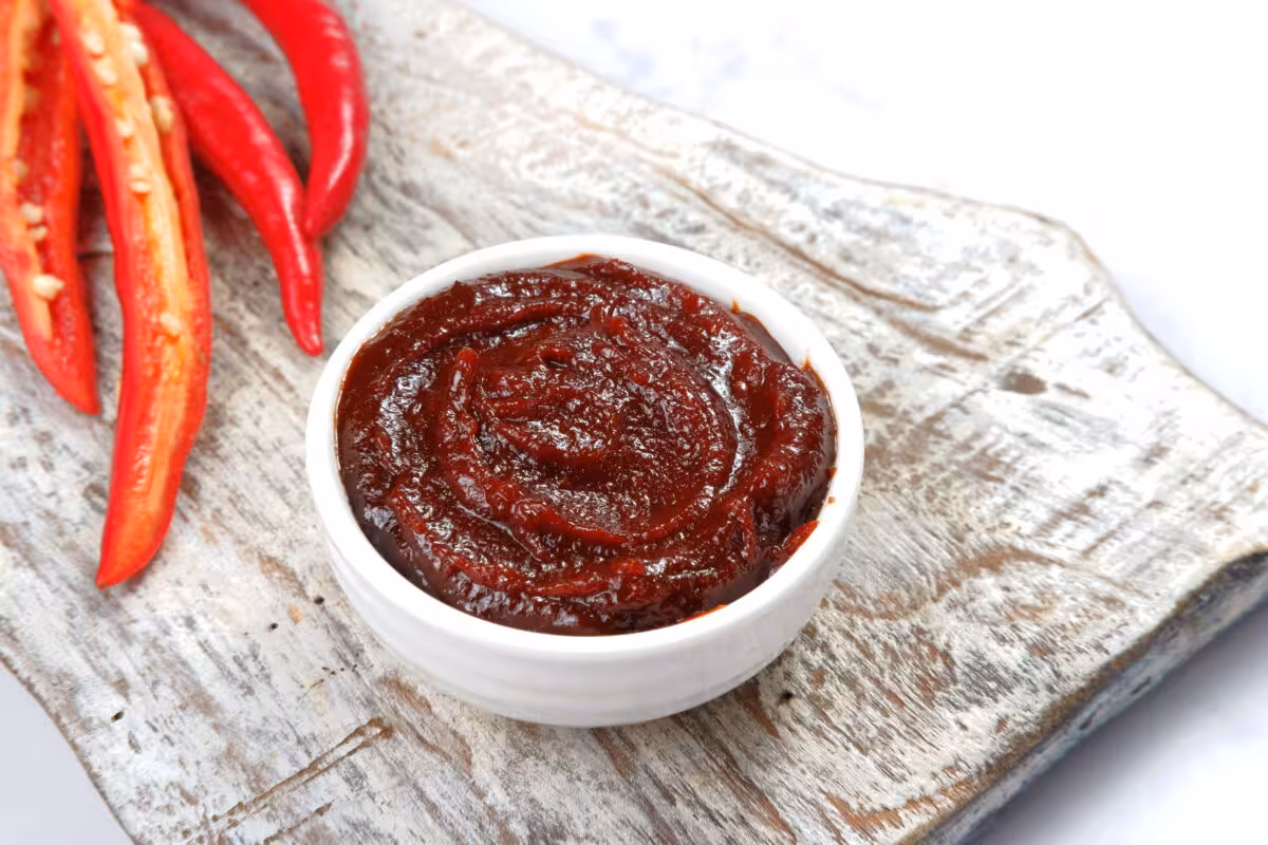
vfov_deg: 25.5
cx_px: 634
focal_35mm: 53
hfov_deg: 37.5
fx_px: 1867
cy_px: 422
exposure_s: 1/125
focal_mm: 35
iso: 100
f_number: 11
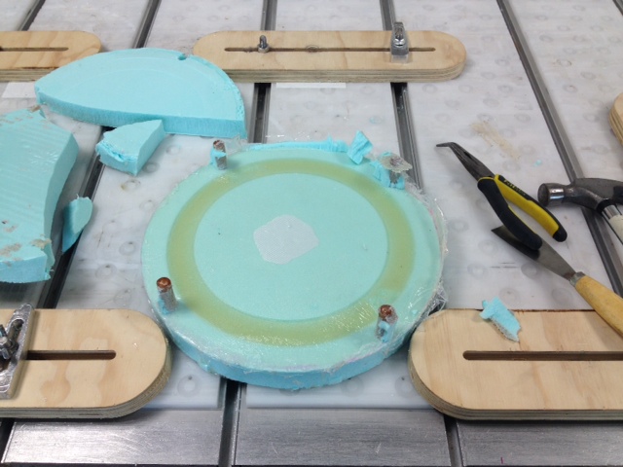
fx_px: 630
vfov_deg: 40.7
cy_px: 234
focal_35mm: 35
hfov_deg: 52.6
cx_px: 312
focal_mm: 4.28
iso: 50
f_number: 2.4
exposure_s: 1/30
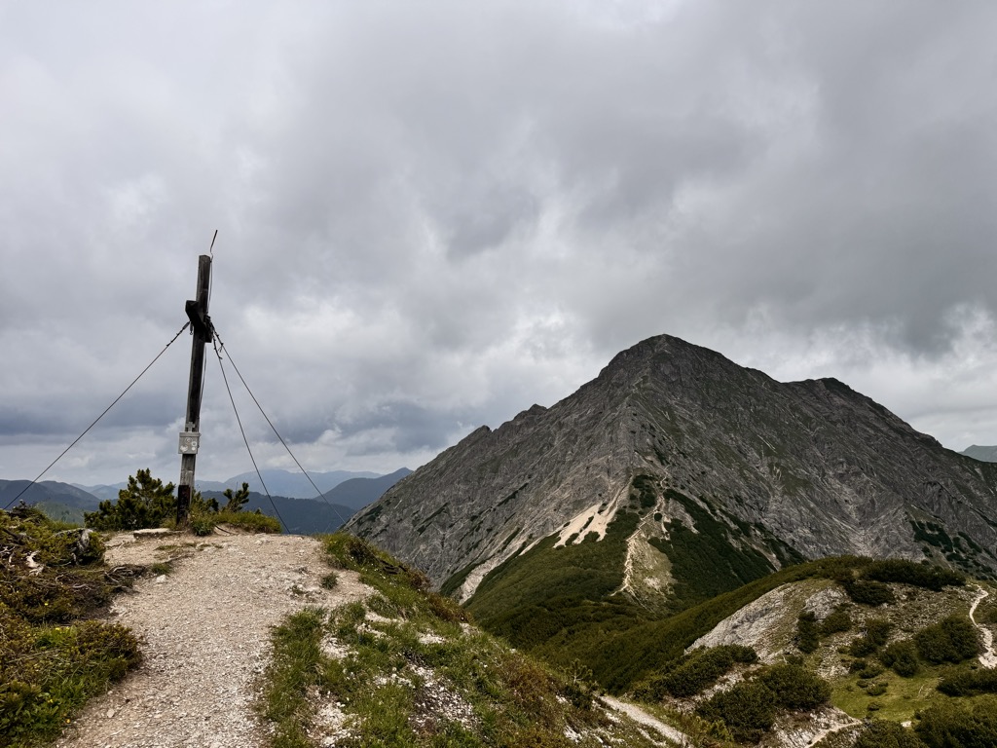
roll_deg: +1.5
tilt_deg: +7.7
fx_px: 691
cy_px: 374
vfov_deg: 56.8
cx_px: 498
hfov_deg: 71.6
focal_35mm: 24
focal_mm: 6.76
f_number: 1.78
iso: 80
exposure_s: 1/12346
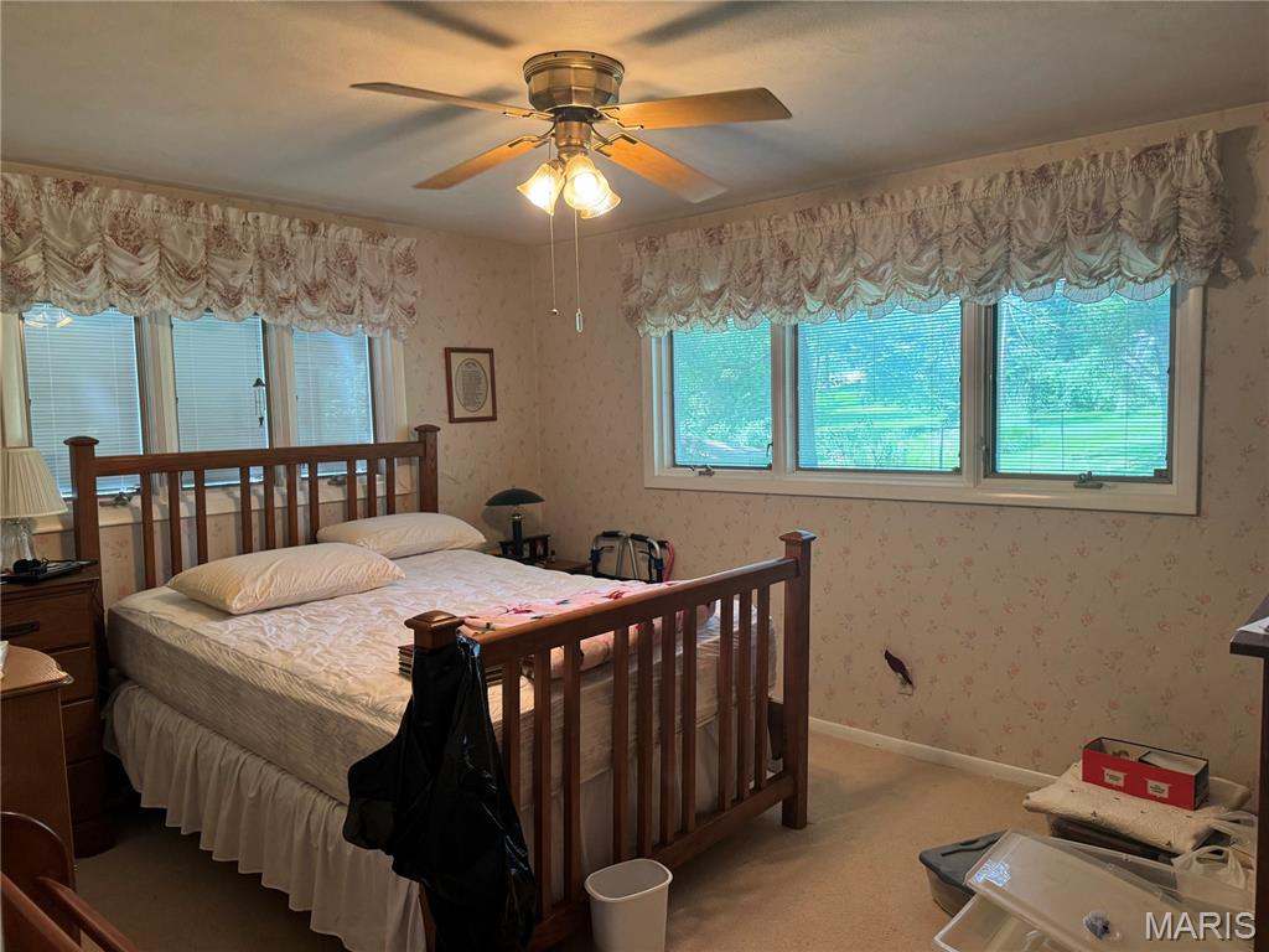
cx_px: 634
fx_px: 880
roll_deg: +1.2
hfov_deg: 71.6
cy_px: 476
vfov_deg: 56.8
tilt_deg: -5.3
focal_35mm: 24
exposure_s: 1/120
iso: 200
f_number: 1.78
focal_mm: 6.76
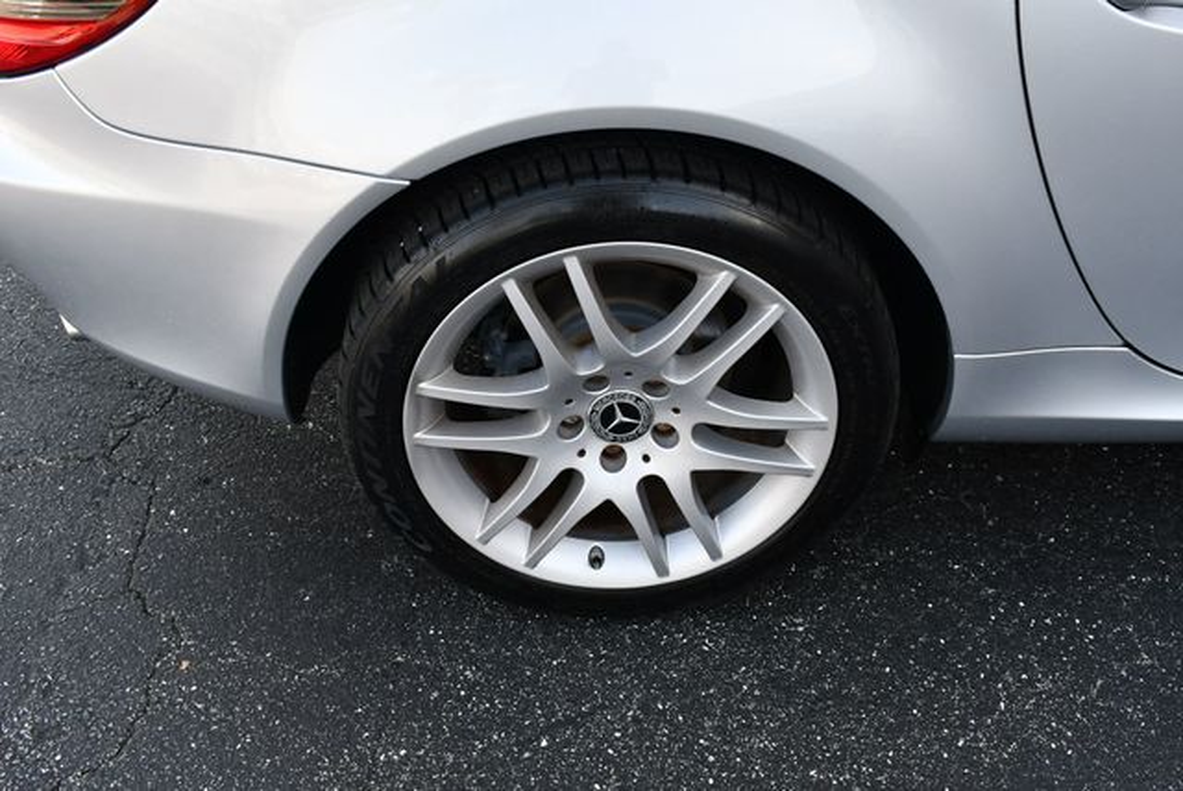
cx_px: 592
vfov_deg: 36.9
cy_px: 396
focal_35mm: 36
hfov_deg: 53.1
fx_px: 1184
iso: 320
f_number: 5.6
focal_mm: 18
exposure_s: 1/250
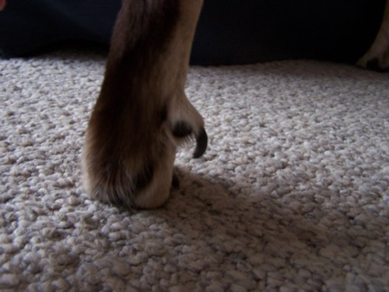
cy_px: 146
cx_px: 194
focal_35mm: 38
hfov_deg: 49.0
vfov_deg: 37.7
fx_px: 427
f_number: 2.8
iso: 140
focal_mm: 6.3
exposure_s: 1/8
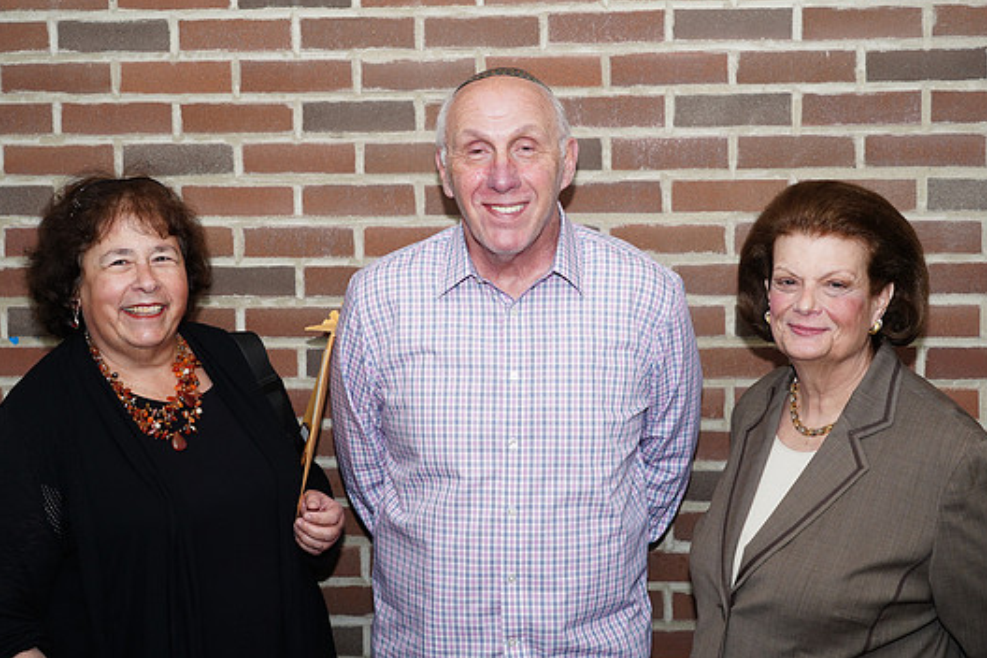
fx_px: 1535
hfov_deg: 35.6
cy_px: 308
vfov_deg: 24.2
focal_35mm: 56
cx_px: 507
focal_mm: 51
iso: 500
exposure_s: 1/100
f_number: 5.6
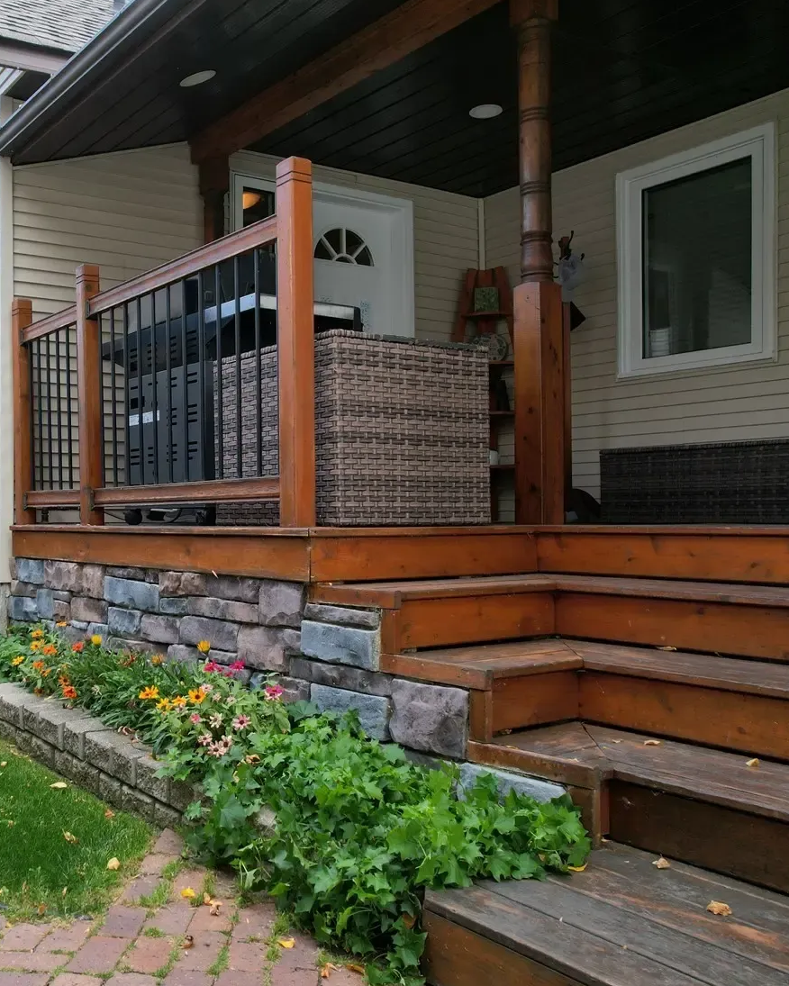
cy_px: 502
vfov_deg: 55.7
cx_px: 109
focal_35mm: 32
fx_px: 934
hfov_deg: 42.7
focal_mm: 8.38
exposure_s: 1/250
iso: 100
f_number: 2.8
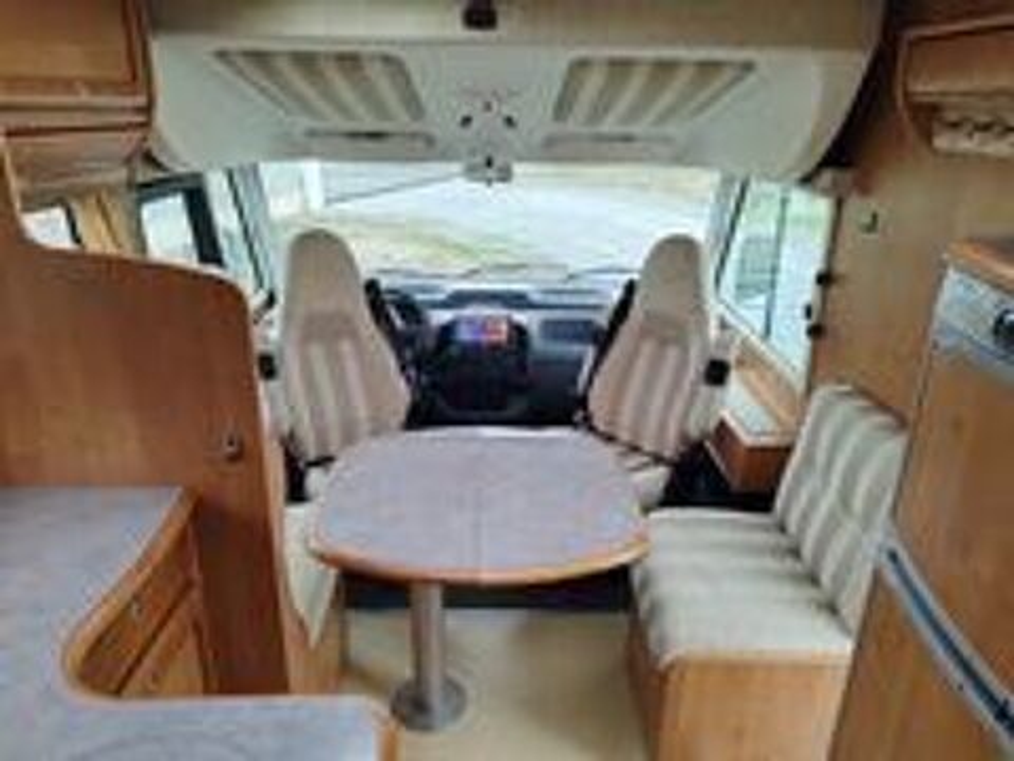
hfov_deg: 71.6
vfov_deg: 56.8
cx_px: 507
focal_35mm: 24
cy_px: 380
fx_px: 703
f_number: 1.89
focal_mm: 5.89
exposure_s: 1/50
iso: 390
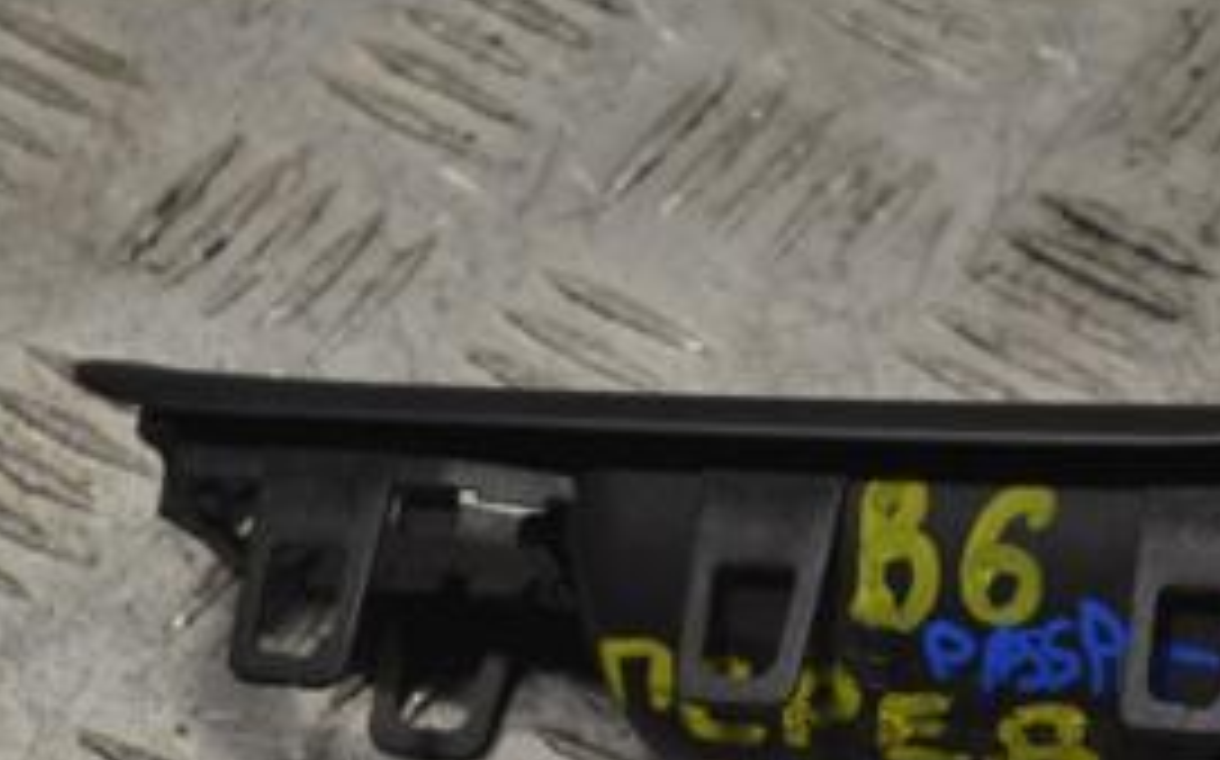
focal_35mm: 186
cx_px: 936
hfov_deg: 11.2
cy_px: 621
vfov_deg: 7.0
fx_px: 6185
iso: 400
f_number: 5.6
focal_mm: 55
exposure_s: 1/125
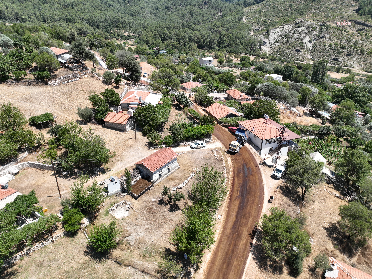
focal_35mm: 24
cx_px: 186
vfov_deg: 56.8
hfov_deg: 71.6
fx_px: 258
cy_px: 140
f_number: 2.8
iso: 100
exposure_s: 1/1600
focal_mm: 12.29
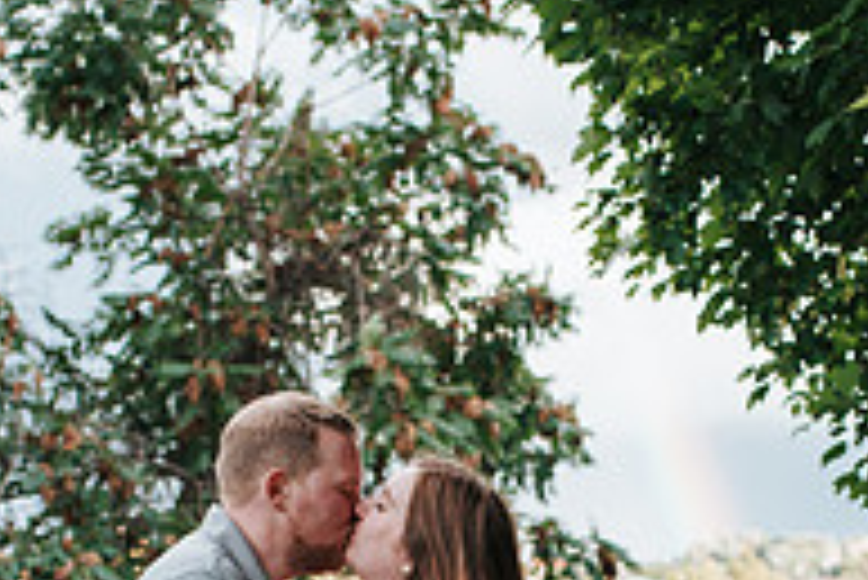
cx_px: 418
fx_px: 2533
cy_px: 744
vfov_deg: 12.7
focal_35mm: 105
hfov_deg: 19.4
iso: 250
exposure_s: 1/400
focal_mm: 35
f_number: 3.2
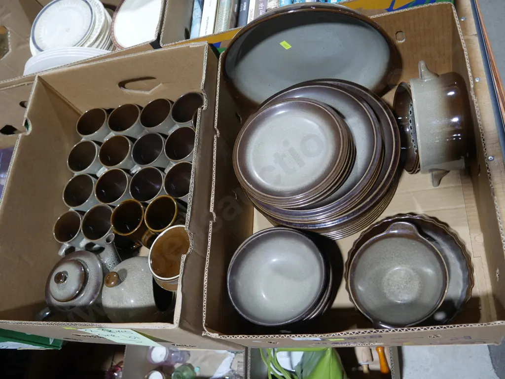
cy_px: 190
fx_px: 467
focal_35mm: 32
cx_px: 252
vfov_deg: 44.2
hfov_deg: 56.8
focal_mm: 16
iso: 320
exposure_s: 1/60
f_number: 3.6
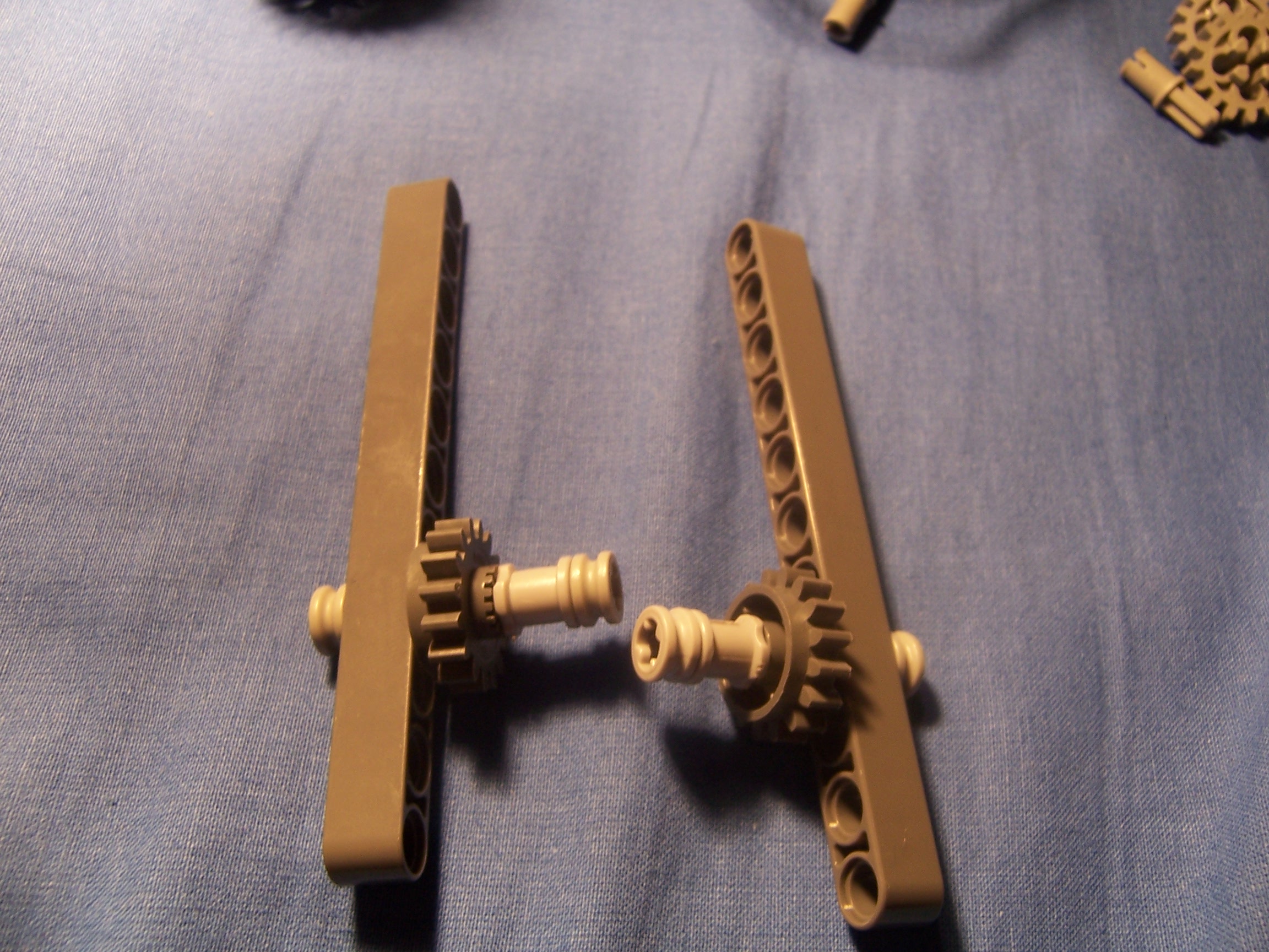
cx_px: 634
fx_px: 1210
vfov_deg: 42.9
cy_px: 476
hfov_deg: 55.4
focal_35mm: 33
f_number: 3.4
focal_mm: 5.5
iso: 80
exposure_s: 1/30
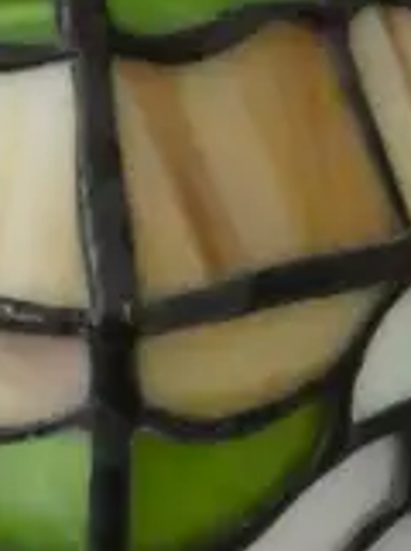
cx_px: -127
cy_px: 637
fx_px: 4053
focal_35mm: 255
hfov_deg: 5.8
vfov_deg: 7.7
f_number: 5.6
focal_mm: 20
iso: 3200
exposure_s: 1/160
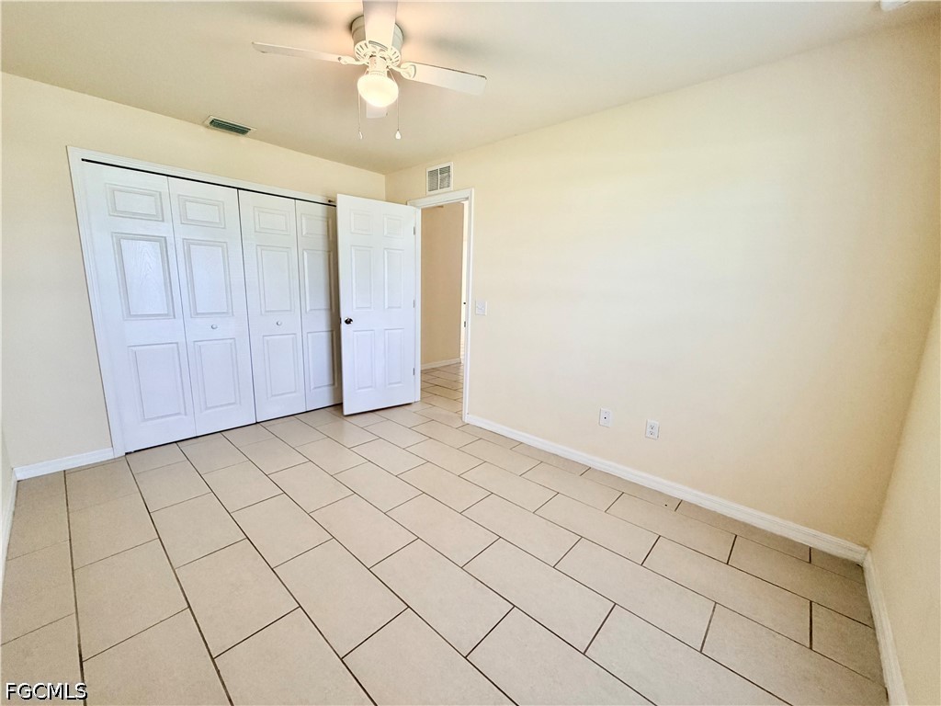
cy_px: 353
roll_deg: -1.1
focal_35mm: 14
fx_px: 381
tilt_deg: -10.1
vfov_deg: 85.7
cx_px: 470
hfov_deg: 102.1
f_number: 2.2
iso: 200
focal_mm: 2.22
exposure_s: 1/120
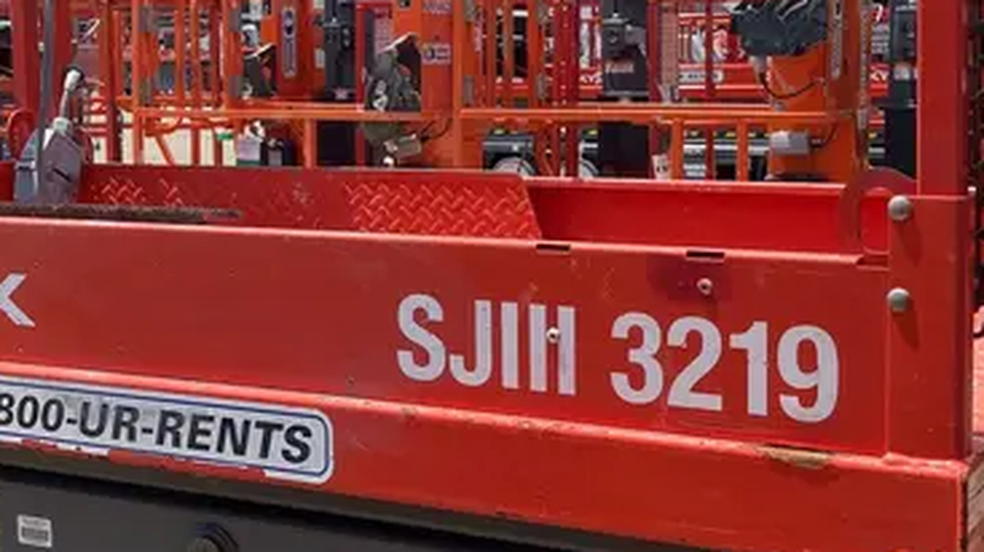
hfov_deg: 34.2
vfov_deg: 19.7
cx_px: 375
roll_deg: +0.2
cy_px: 200
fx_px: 1591
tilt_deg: -4.5
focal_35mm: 61
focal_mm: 3.99
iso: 32
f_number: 1.8
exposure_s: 1/1946
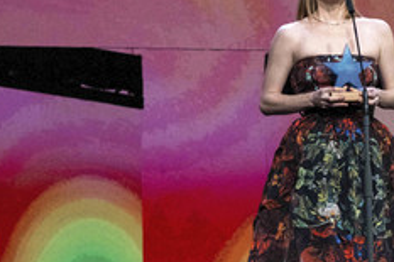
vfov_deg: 9.4
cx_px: 209
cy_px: 183
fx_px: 1586
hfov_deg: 14.2
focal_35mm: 145
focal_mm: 50
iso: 3200
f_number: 2.8
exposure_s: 1/800
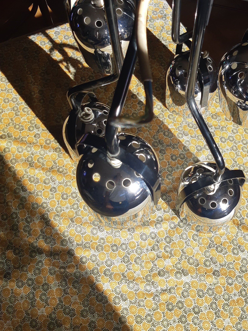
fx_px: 363
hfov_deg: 37.4
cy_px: 114
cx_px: 159
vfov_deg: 48.3
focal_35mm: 38
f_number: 1.7
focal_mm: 3.93
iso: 40
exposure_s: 1/537
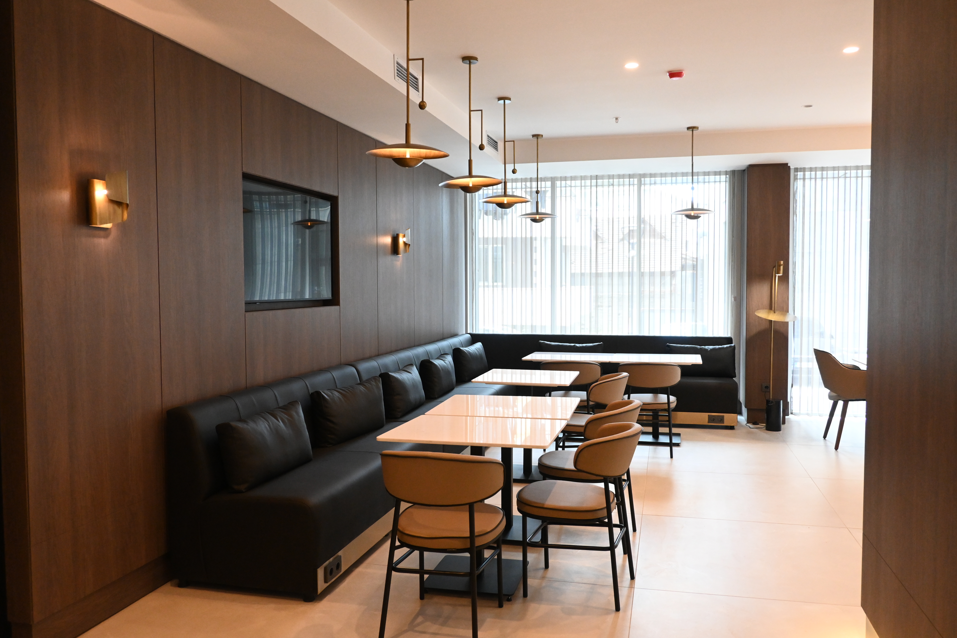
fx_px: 778
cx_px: 478
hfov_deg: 63.2
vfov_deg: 44.6
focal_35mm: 29
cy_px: 319
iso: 2500
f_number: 4.5
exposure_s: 1/125
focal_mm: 19.5
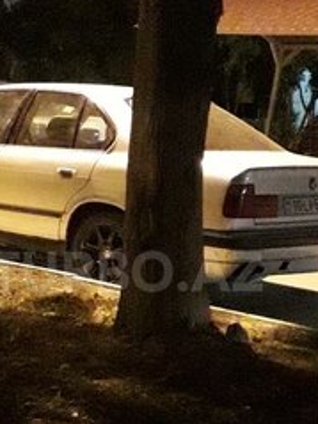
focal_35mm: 56
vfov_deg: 34.1
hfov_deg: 26.0
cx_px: 126
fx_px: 687
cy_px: 271
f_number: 1.9
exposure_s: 1/17
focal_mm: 3.6
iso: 1250
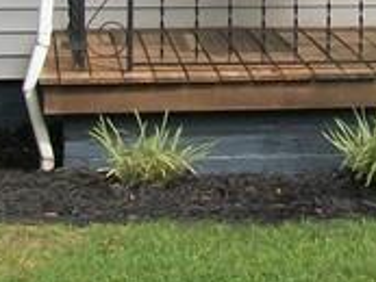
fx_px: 2054
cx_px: 541
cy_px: -141
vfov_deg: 7.7
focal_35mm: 189
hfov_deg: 10.2
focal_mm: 5.7
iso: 80
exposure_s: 1/160
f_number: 8.8
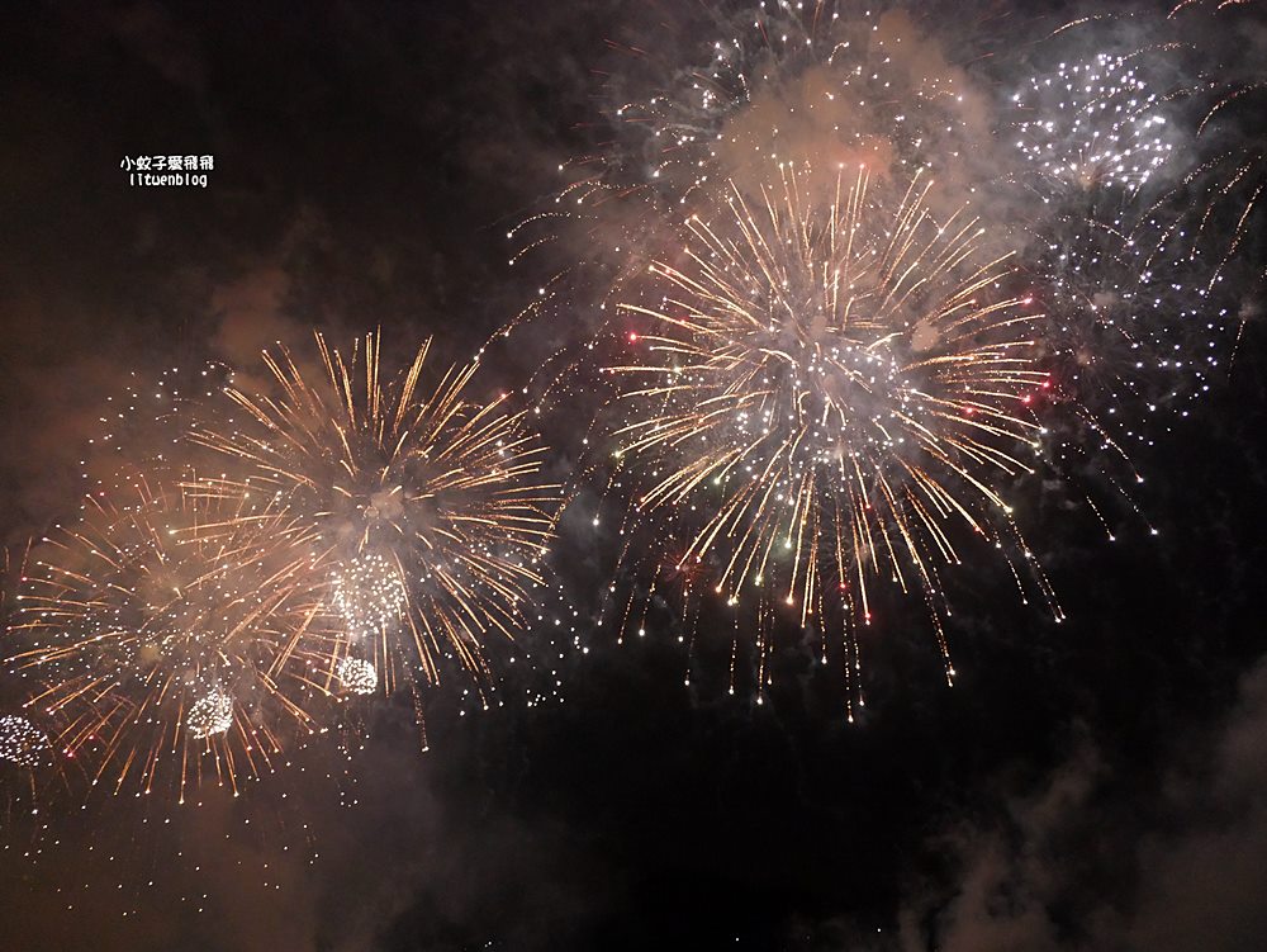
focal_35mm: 28
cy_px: 476
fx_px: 1025
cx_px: 634
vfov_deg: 49.8
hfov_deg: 63.4
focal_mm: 14
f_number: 2.5
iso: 3200
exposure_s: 1/200
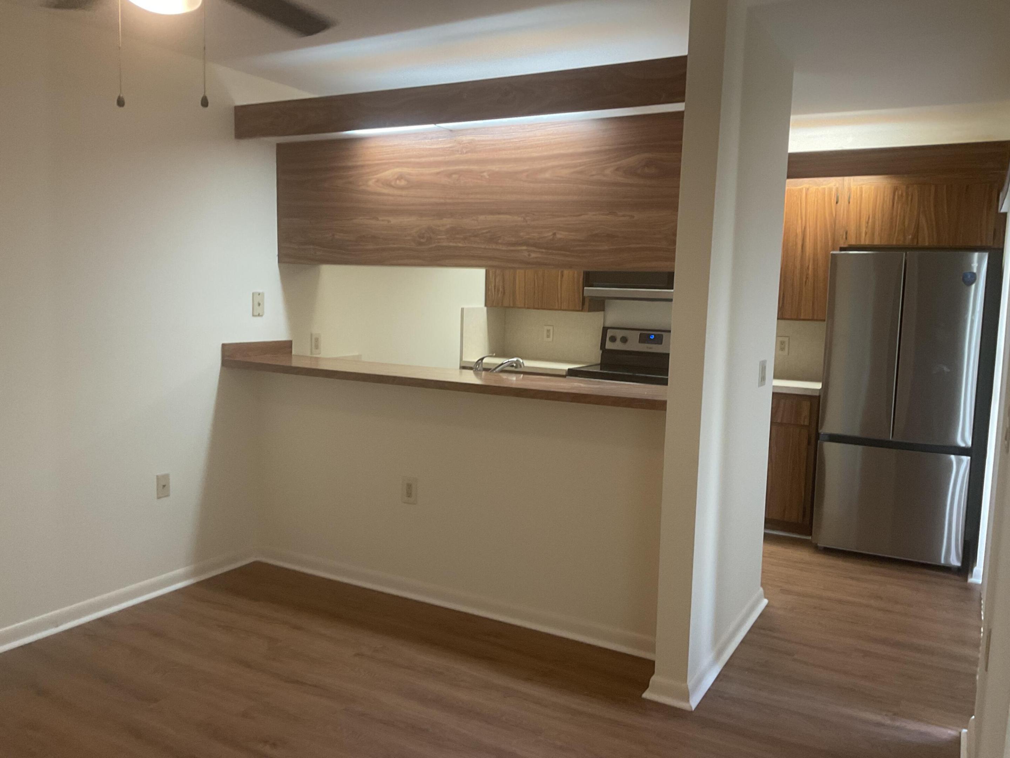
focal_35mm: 29
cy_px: 379
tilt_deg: -4.8
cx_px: 505
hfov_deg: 61.7
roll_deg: -2.2
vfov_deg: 48.2
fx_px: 846
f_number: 1.8
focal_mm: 3
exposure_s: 1/60
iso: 80
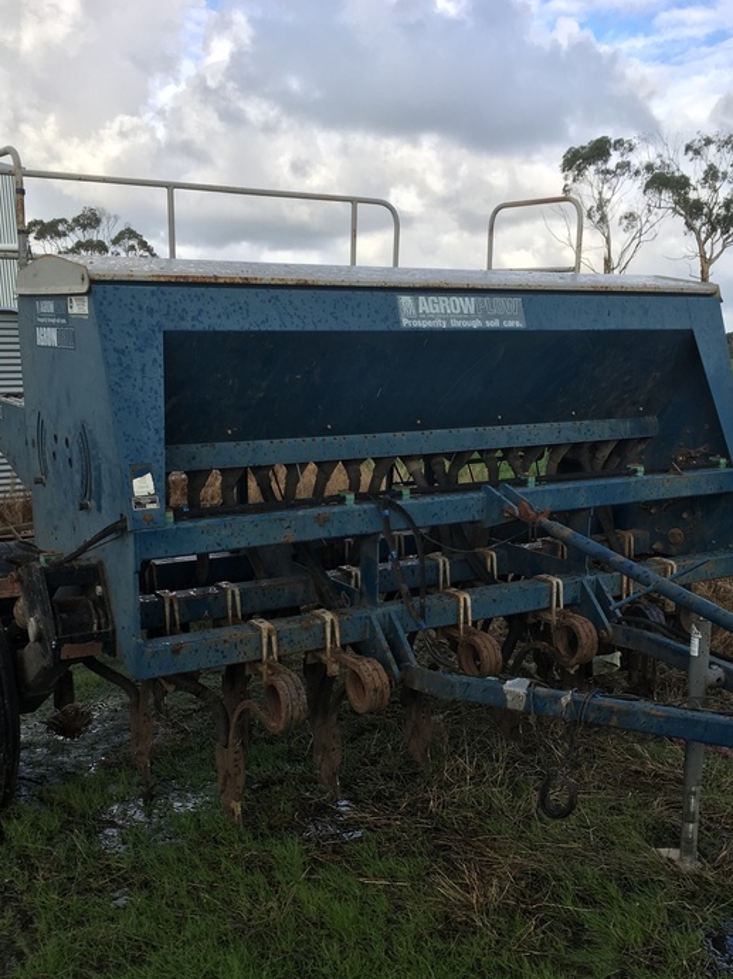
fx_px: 1045
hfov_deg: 38.6
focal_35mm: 37
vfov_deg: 49.9
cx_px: 363
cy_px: 582
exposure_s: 1/545
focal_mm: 4.15
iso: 25
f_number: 2.2
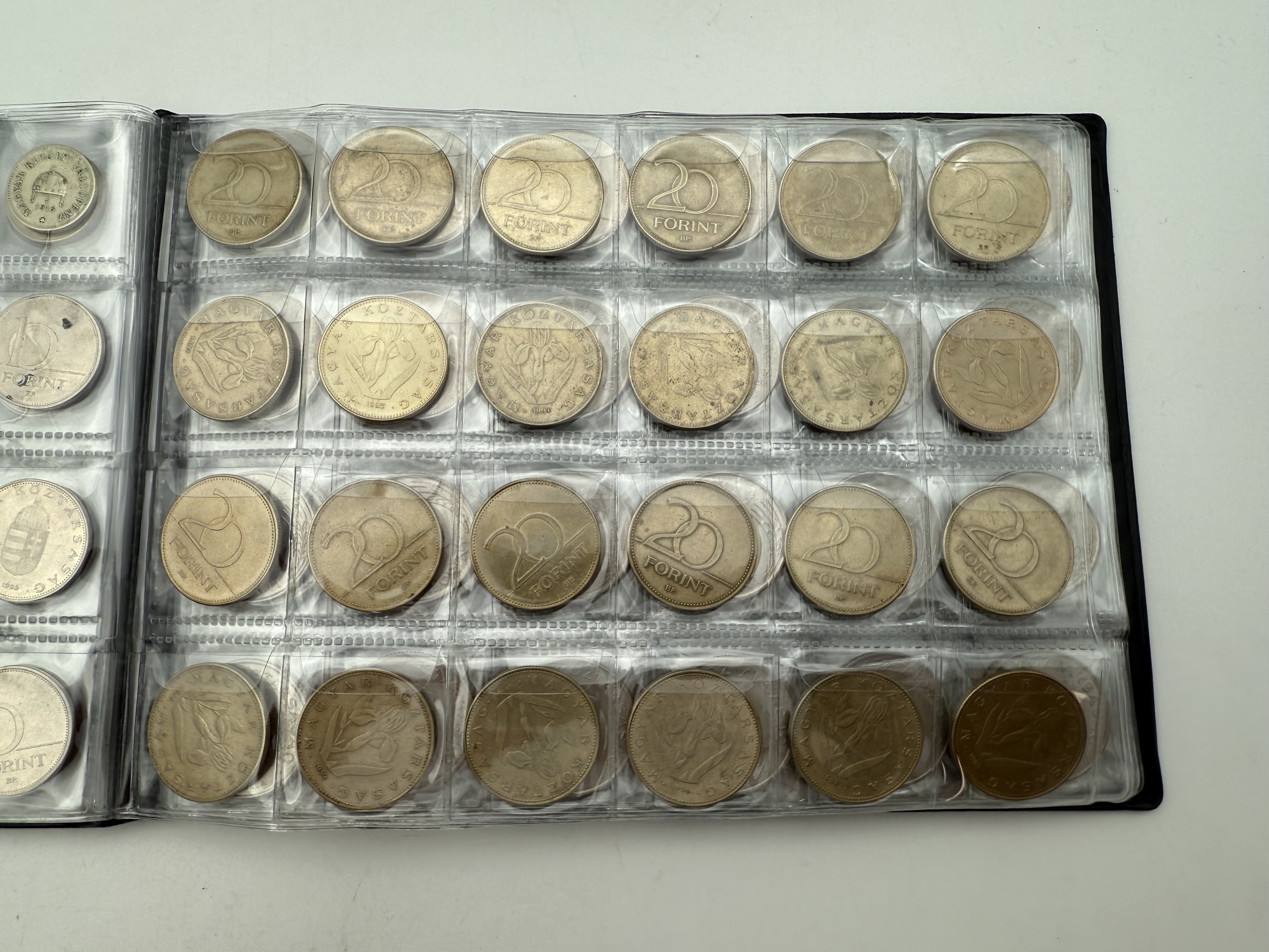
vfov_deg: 56.8
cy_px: 476
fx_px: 880
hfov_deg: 71.6
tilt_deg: -81.8
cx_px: 634
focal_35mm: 24
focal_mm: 2.22
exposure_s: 1/247
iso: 40
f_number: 2.2
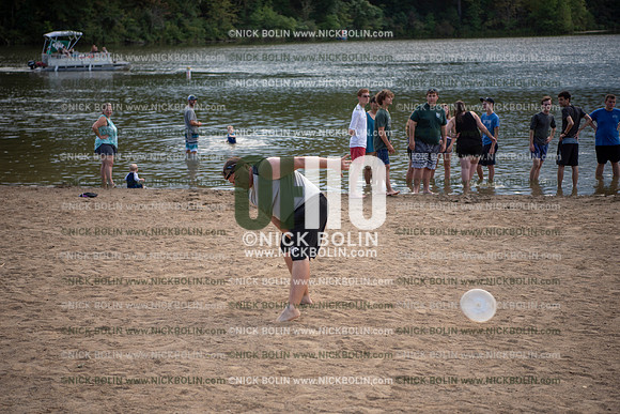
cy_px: 207
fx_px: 1206
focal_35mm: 70
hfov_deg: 28.8
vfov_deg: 19.5
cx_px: 310
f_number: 3.2
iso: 160
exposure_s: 1/1250
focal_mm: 70
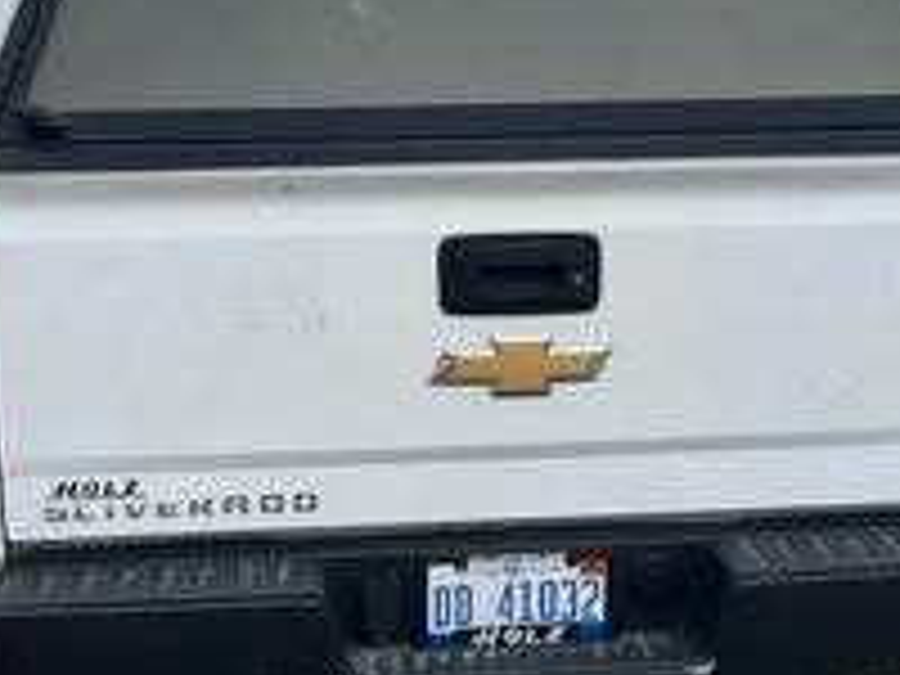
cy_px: 216
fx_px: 1508
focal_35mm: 58
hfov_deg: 33.2
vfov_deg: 25.1
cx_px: 432
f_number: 1.8
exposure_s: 1/627
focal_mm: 3
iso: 25
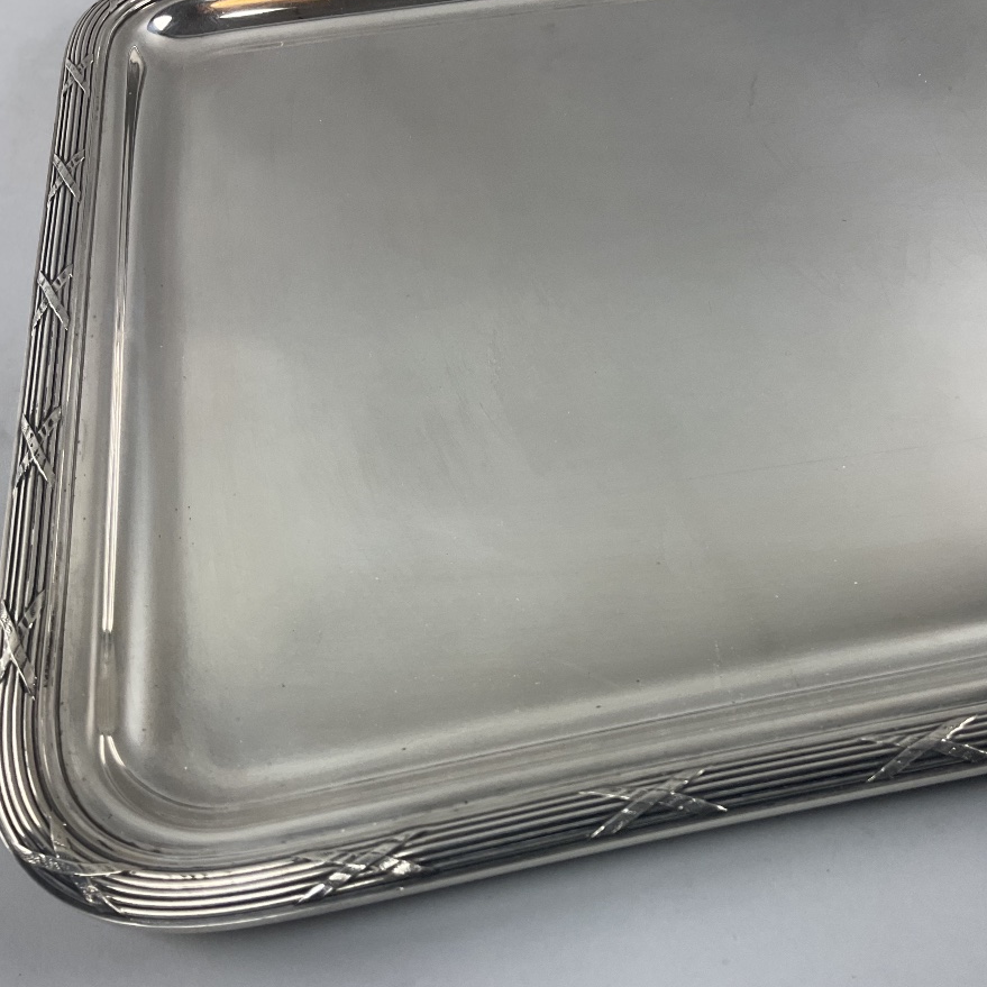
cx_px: 566
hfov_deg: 47.1
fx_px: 1129
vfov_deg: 47.2
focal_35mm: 35
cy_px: 495
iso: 40
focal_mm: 3
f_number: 1.8
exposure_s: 1/100
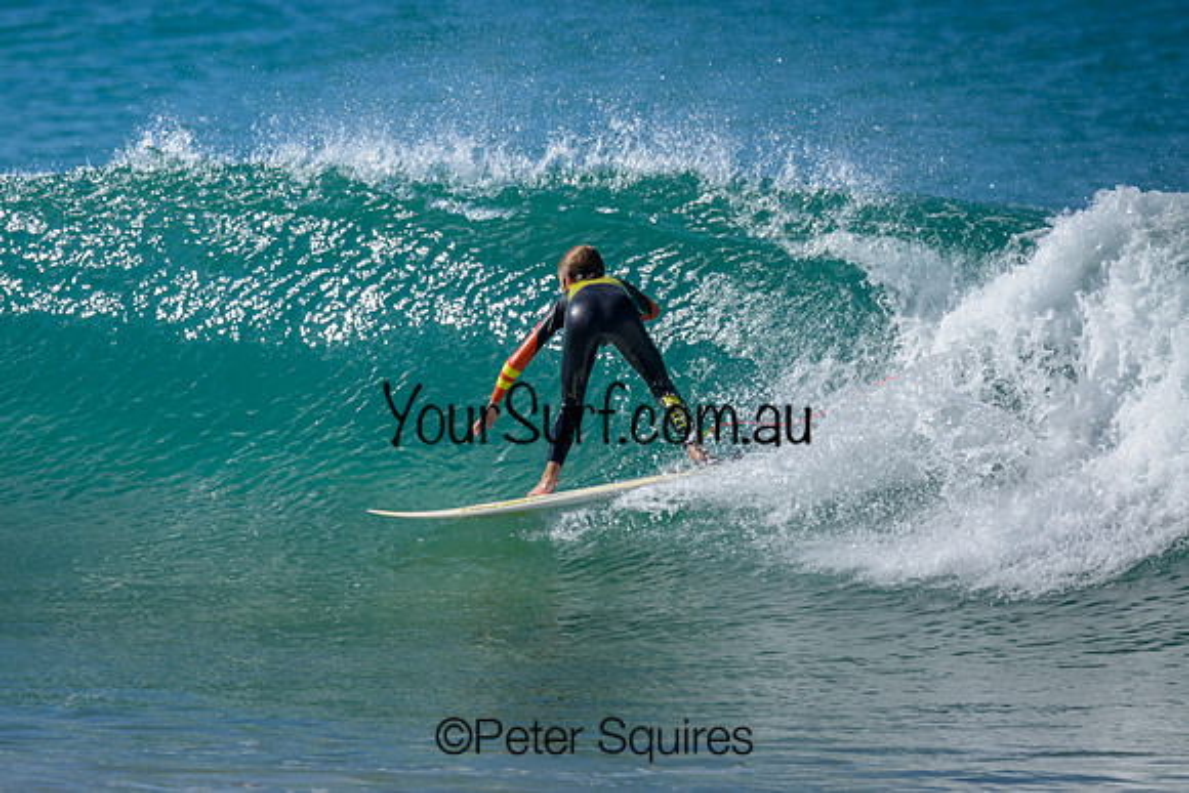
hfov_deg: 1.9
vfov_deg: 1.3
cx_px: 425
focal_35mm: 1099
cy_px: 252
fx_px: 36293
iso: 400
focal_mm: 800
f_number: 6.3
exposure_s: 1/2000
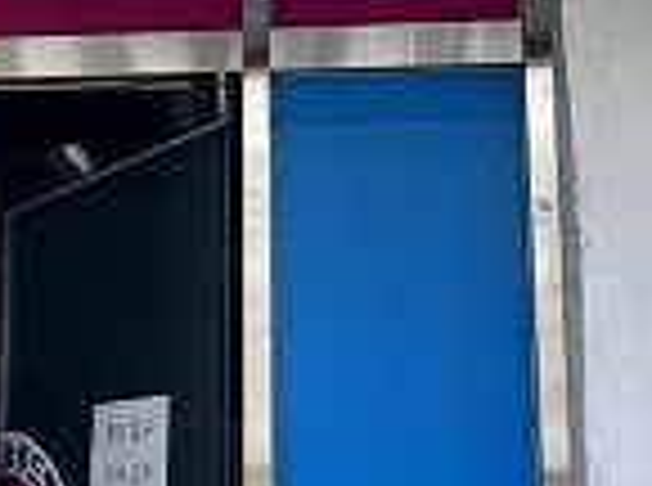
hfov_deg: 20.2
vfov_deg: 15.8
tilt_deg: +16.2
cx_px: -63
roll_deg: -1.3
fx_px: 1747
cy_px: 176
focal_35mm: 93
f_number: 2.2
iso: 50
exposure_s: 1/889
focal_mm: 2.22
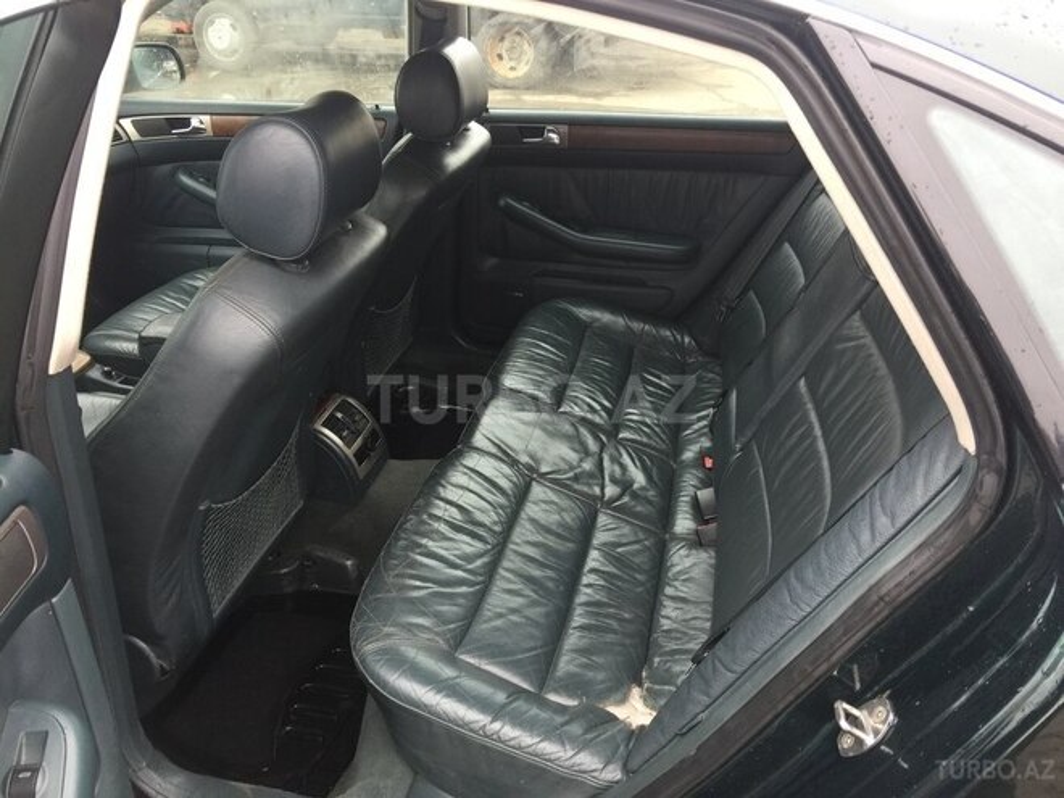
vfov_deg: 48.2
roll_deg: -0.4
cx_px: 532
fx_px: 891
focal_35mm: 29
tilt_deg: -26.2
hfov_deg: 61.7
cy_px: 399
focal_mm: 4.15
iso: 32
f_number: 2.2
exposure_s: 1/33
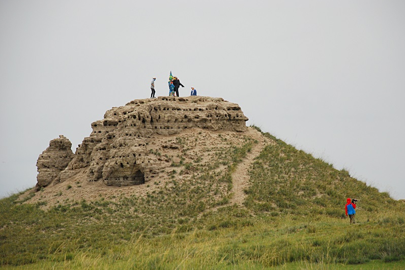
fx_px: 1783
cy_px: 136
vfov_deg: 8.7
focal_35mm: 159
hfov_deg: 13.0
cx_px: 203
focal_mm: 105
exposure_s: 1/800
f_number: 6.3
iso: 400
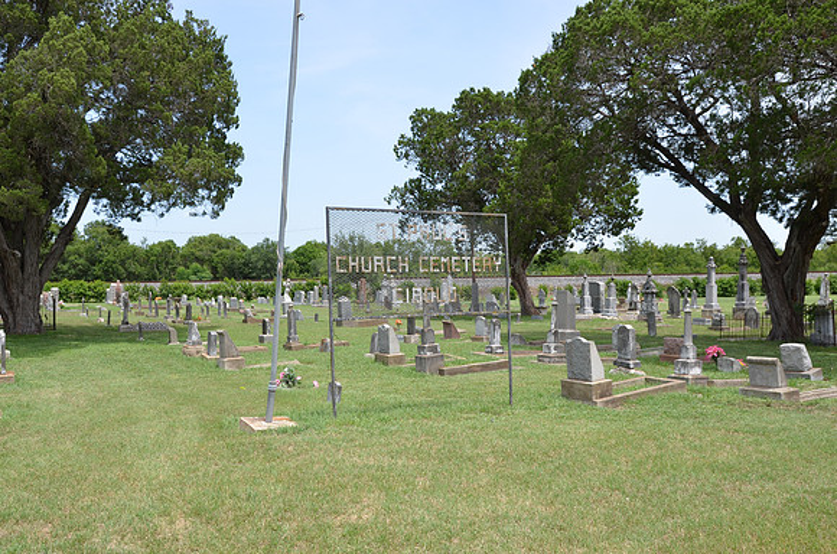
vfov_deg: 41.5
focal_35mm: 32
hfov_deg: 59.6
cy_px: 277
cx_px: 418
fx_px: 731
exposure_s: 1/250
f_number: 8
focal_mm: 21
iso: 160
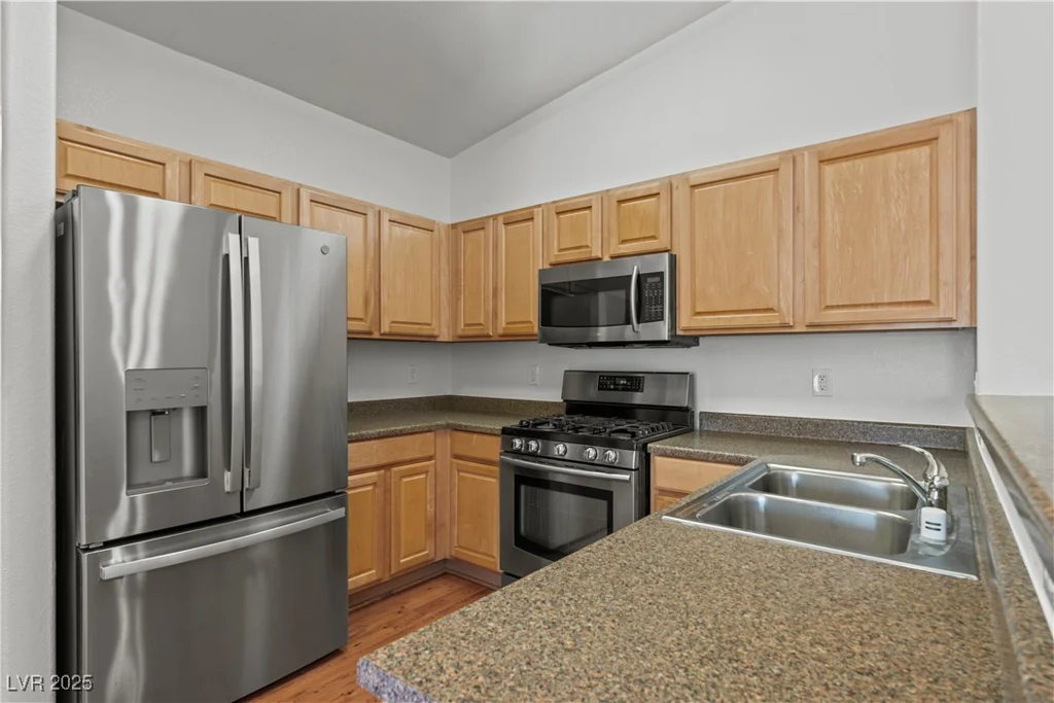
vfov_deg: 67.4
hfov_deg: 90.0
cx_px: 527
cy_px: 352
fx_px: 527
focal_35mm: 18
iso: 200
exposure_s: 2.5
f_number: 9
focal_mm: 18
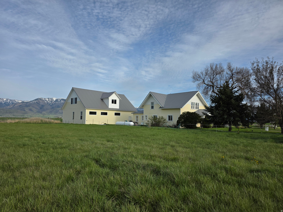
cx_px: 142
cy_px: 106
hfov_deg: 73.9
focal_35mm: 23
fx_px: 188
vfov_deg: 58.9
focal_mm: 6.3
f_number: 1.7
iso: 80
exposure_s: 1/5958
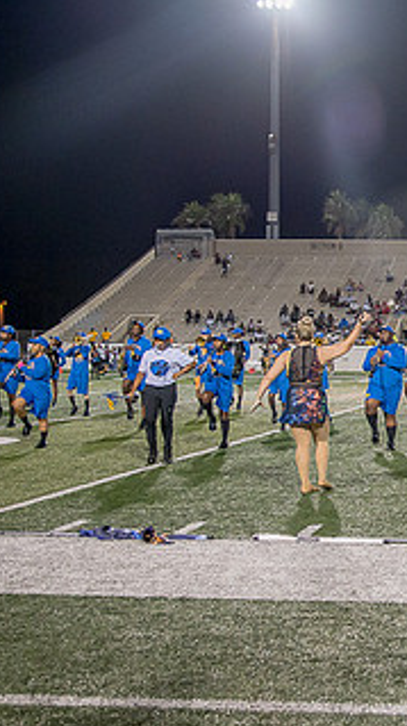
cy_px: 396
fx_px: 1134
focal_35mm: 59
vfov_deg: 35.4
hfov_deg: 19.1
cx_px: 500
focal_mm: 31
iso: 2000
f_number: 4
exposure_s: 1/200
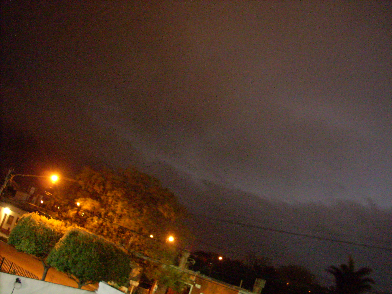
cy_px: 147
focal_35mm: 37
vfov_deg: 38.7
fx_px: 419
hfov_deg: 50.1
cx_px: 196
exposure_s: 1
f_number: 2.8
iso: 800
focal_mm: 6.2
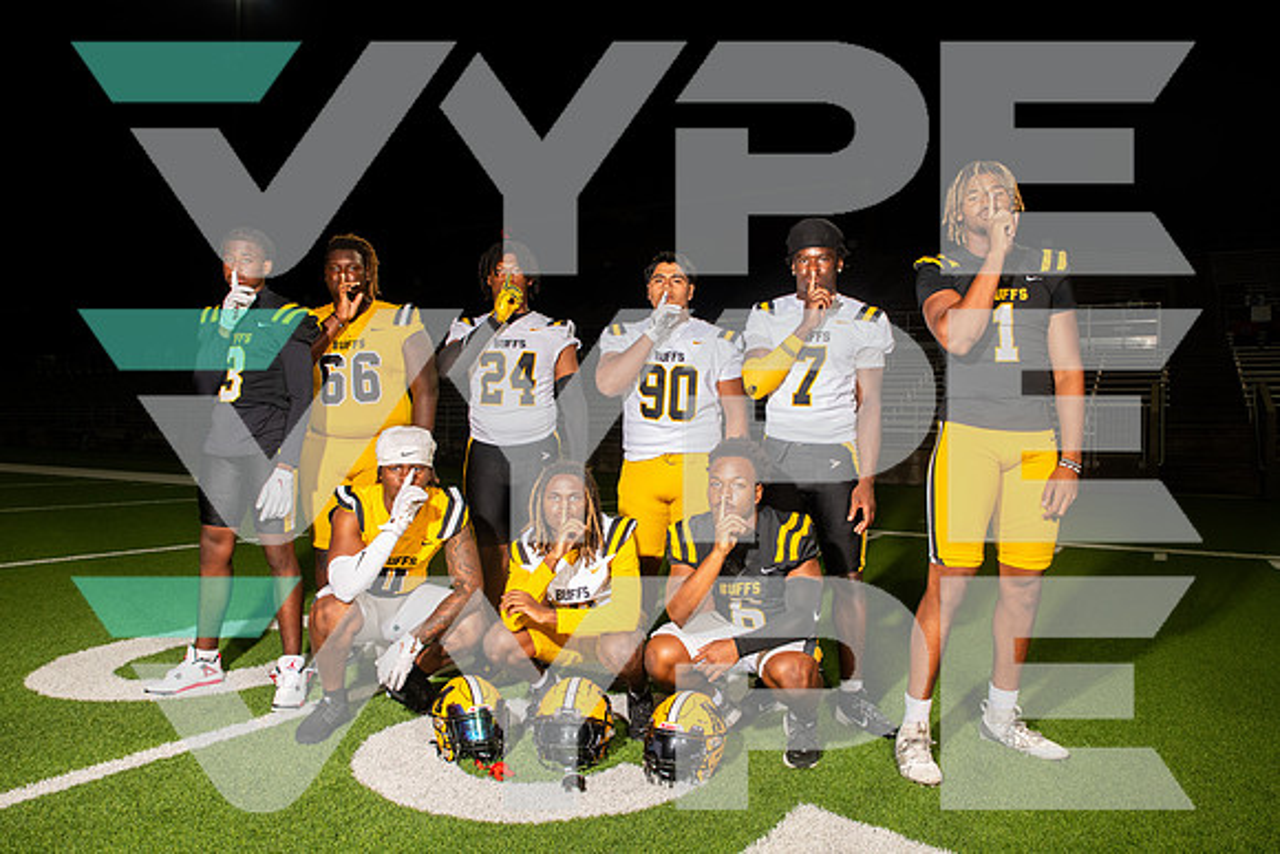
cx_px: 640
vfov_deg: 49.6
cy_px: 427
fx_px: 925
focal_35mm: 26
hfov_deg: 69.4
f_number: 7.1
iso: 800
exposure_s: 1/320
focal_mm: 26
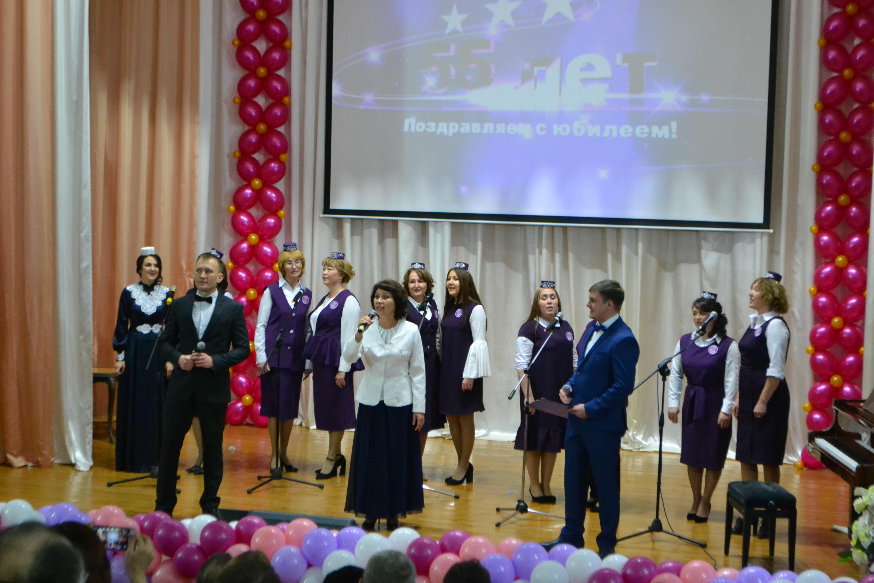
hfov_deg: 29.2
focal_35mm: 69
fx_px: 1675
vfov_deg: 19.7
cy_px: 292
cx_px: 437
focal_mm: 46
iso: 2500
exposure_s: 1/60
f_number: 5.3
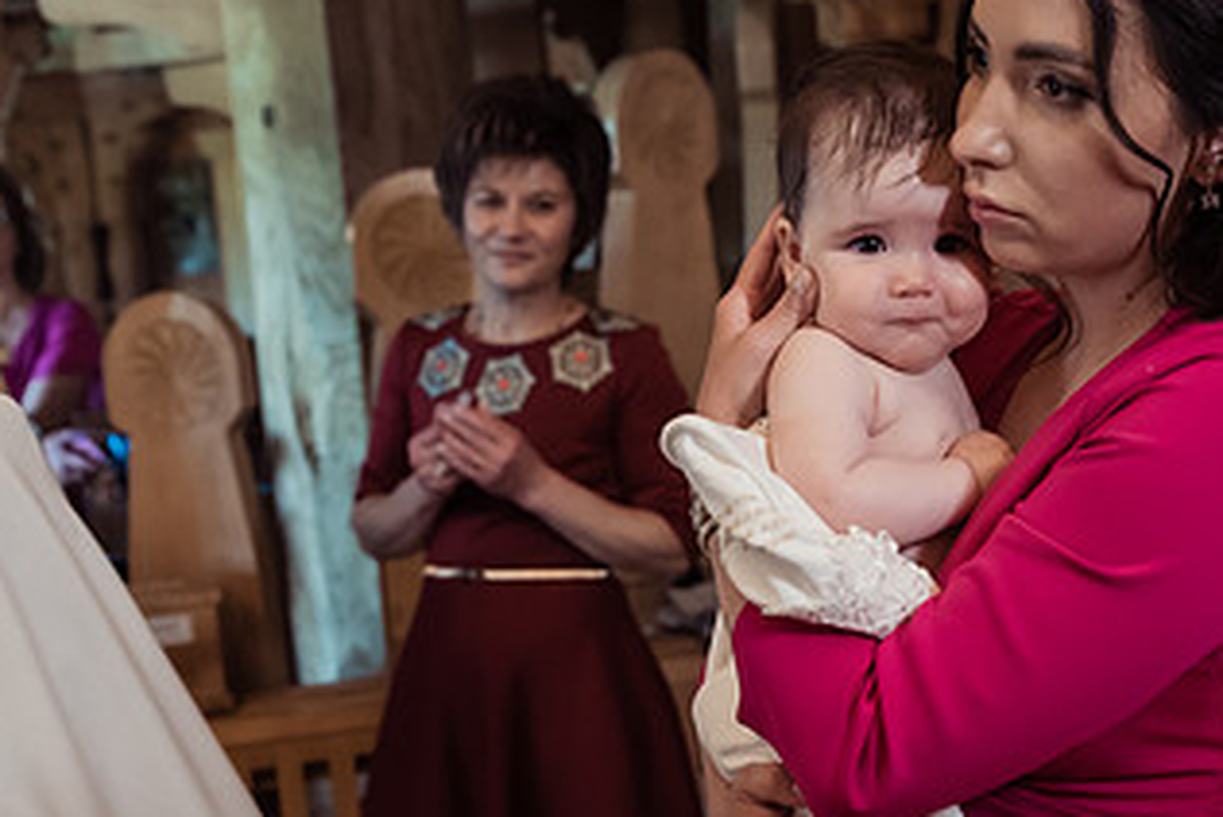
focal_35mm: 63
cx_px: 854
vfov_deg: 21.5
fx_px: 2141
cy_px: 519
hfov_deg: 31.5
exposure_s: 1/125
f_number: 2.8
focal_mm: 29
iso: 1250
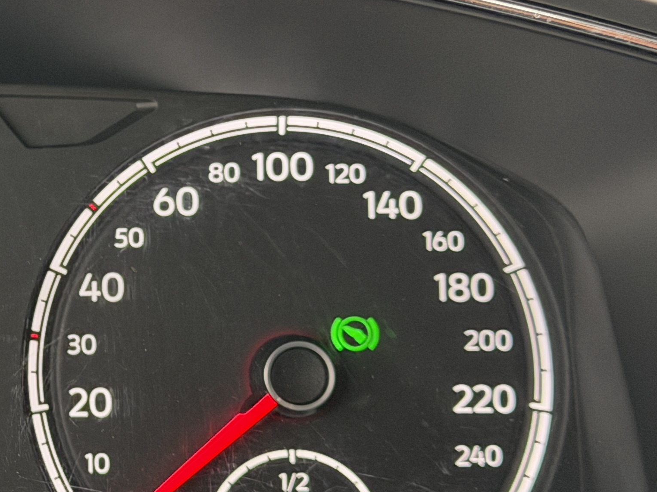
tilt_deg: -23.2
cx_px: -160
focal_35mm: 127
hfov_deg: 14.9
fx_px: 2410
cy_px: 173
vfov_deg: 11.7
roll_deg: -0.2
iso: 250
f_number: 1.78
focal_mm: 6.76
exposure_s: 1/60
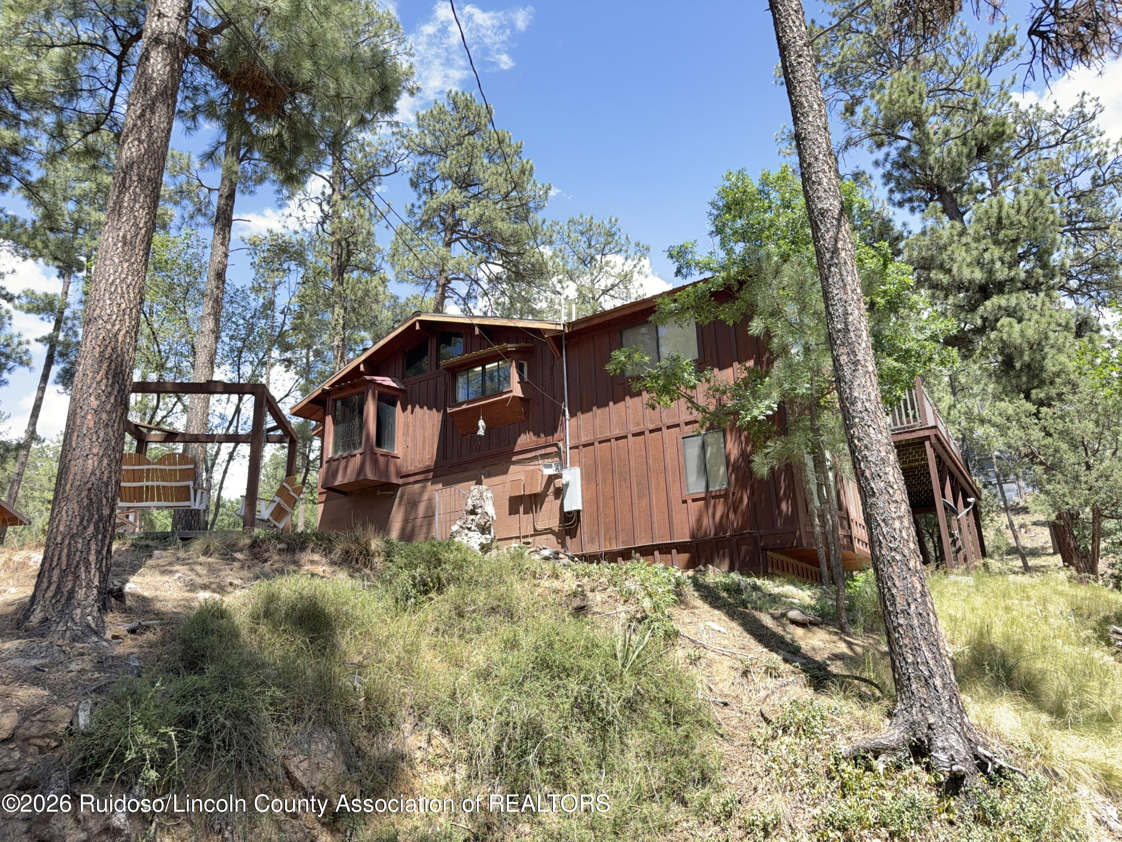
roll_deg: +1.3
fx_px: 778
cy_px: 421
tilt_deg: +18.4
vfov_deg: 56.8
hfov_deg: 71.6
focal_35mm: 24
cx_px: 561
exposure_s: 1/915
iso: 100
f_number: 1.78
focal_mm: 6.76
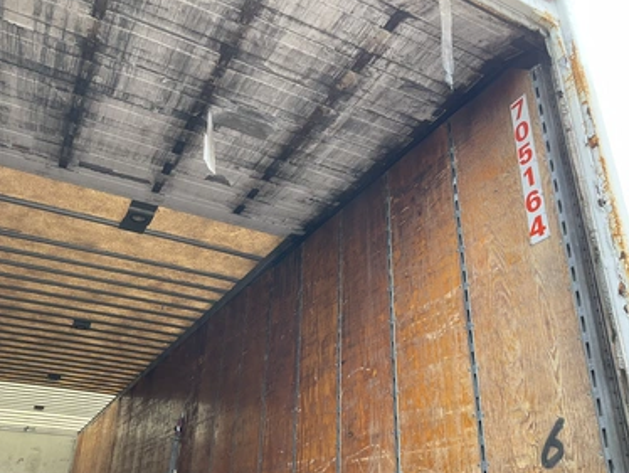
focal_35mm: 31
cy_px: 239
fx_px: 564
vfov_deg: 45.5
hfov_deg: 58.3
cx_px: 320
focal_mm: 3
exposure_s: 1/122
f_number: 1.8
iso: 25
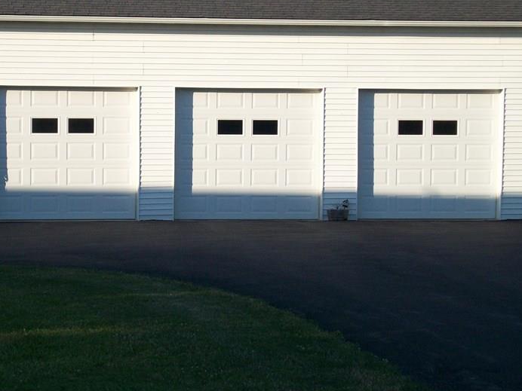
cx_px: 193
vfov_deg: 13.0
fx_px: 1719
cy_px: 151
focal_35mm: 114
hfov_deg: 17.2
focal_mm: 12.8
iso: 80
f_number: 4.2
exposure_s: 1/509
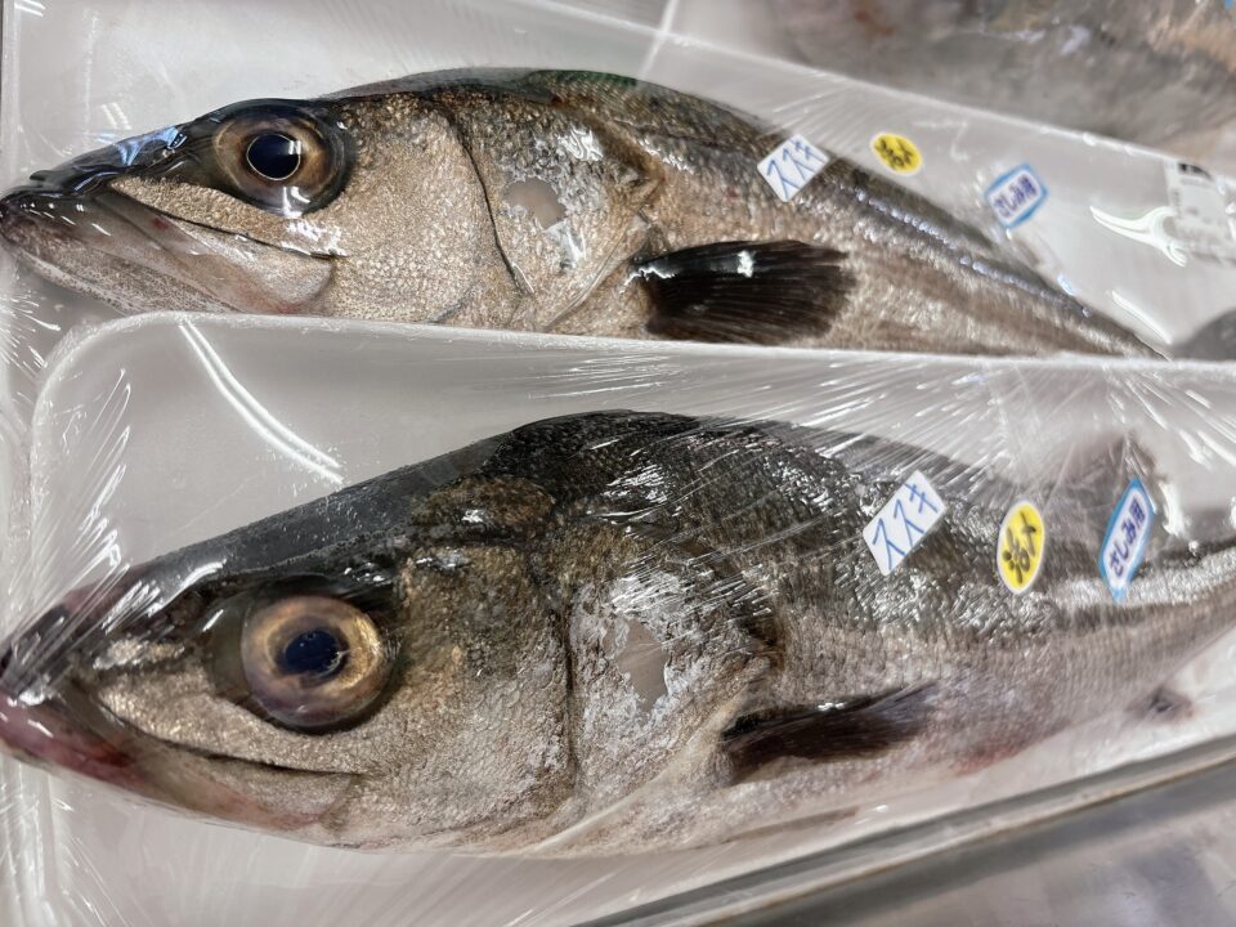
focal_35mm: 26
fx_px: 928
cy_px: 464
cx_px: 618
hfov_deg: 67.3
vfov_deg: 53.1
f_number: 1.6
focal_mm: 5.96
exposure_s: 1/120
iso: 125
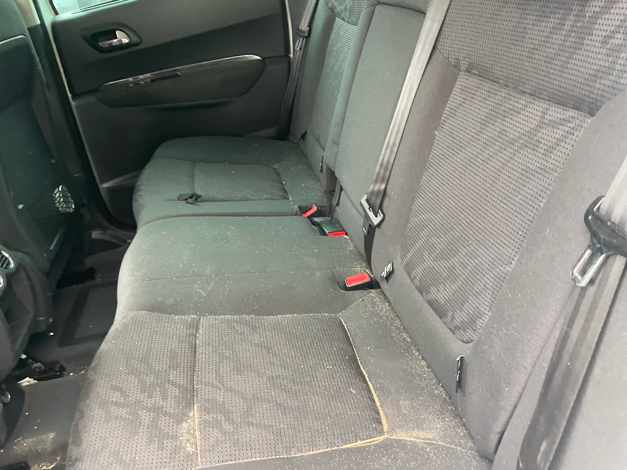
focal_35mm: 26
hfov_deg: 67.3
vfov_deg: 53.1
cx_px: 314
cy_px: 235
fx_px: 471
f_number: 1.6
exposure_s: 1/45
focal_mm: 4.2
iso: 500
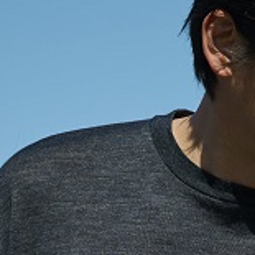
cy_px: 707
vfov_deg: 1.3
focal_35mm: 1311
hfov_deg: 1.3
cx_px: 255
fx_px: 10926
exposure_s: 1/3200
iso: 100
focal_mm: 185
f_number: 2.8
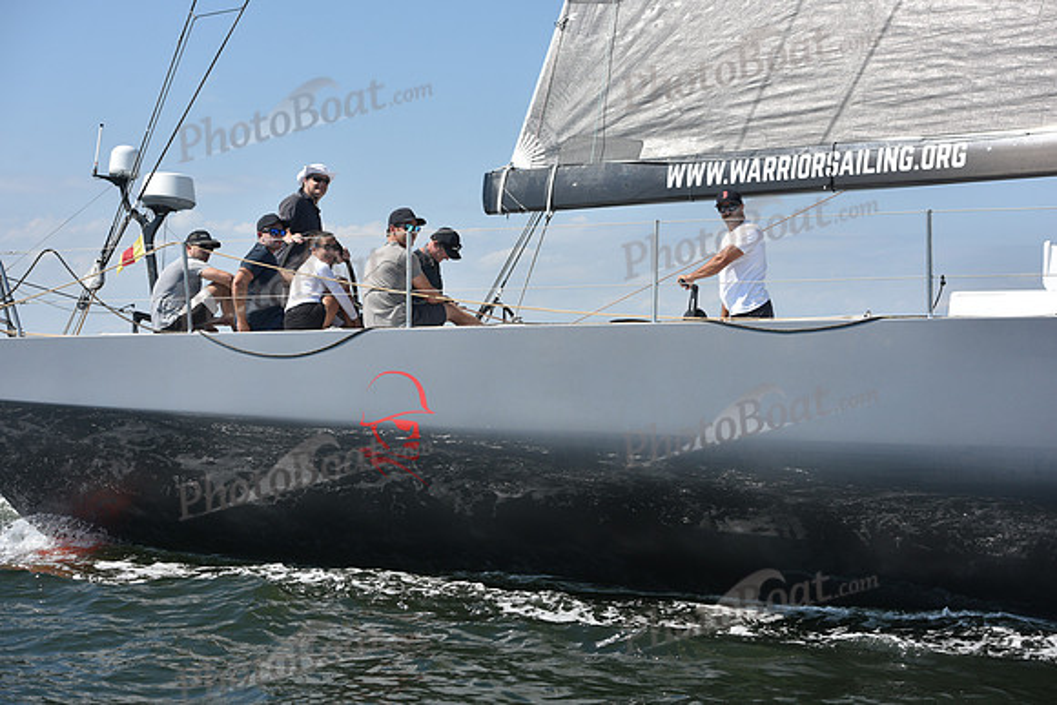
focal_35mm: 102
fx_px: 2995
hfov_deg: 20.0
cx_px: 528
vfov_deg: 13.4
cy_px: 352
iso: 250
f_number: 7.1
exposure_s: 1/1250
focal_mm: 102
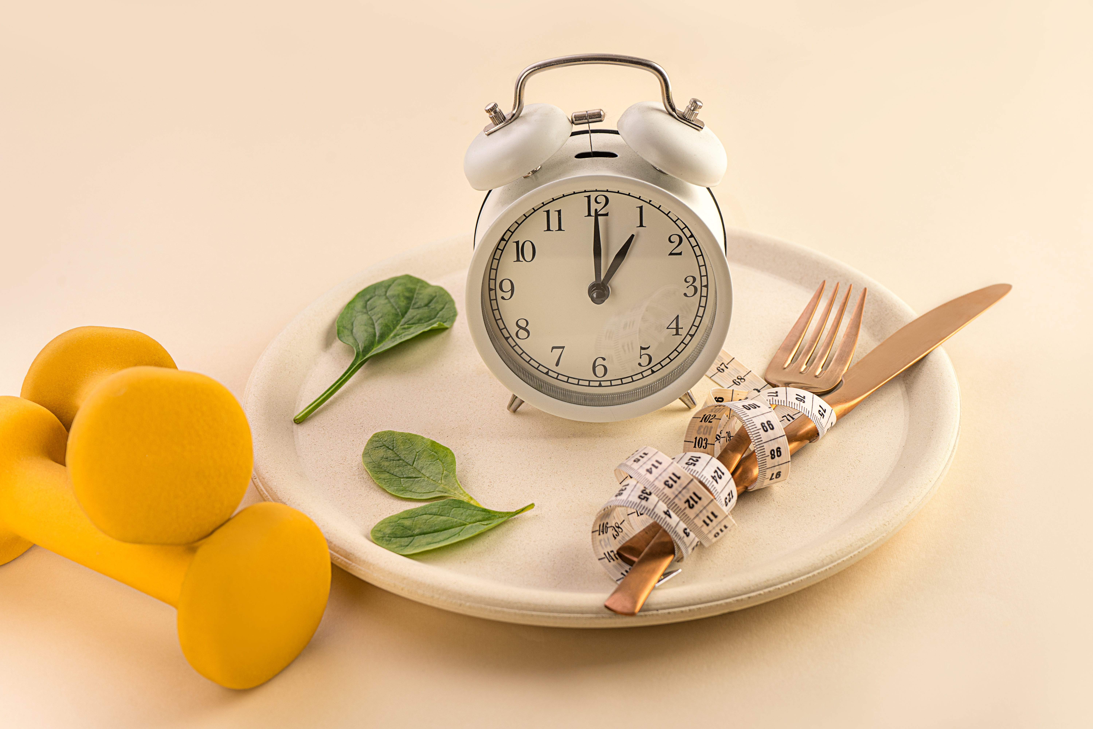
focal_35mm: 70
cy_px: 364
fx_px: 2125
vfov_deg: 19.5
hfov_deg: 28.8
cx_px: 546
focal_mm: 70
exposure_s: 1/125
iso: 80
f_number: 8
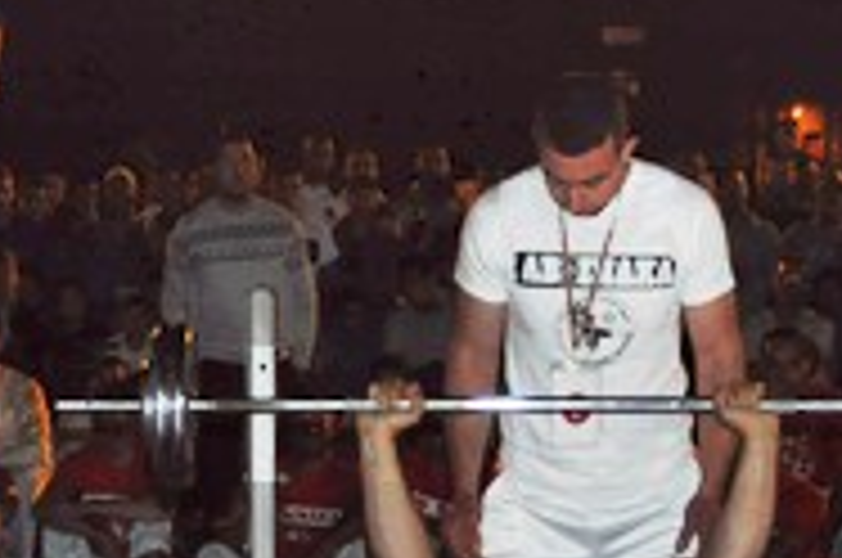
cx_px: 275
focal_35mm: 175
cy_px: 493
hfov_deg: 11.8
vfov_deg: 7.8
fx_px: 4086
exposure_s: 1/60
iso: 800
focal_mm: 34
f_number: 4.5
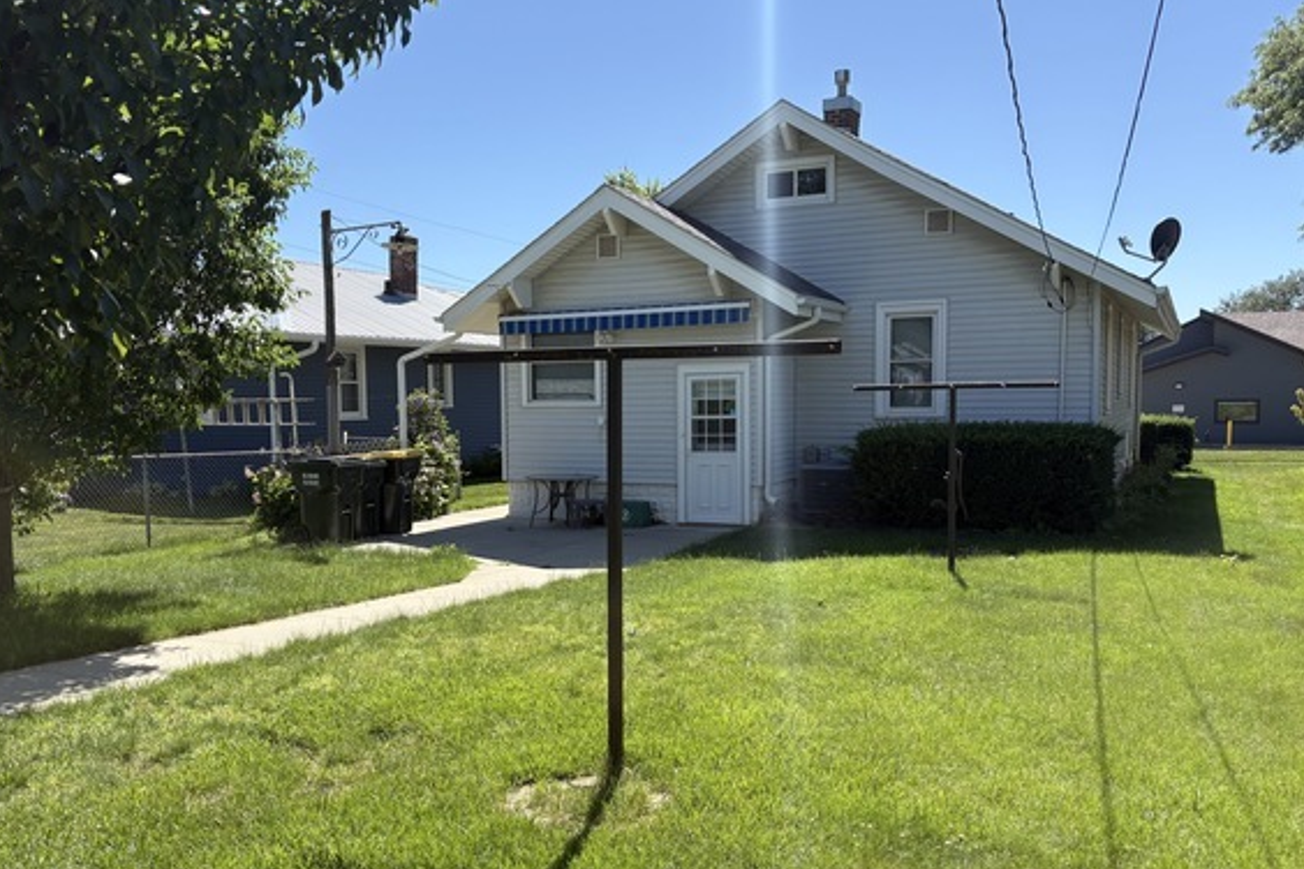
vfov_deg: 41.1
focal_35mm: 32
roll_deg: +1.2
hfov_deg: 58.6
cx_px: 598
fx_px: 1159
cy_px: 485
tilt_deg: -5.2
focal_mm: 5.96
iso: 50
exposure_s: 1/2141
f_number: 1.6
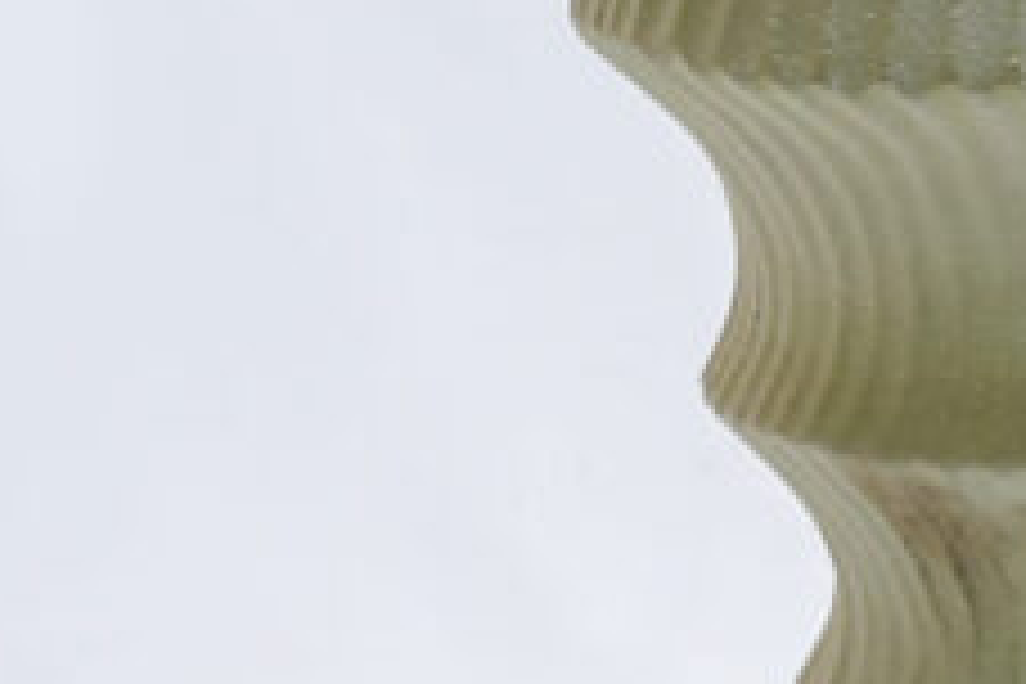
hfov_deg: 9.5
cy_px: 27
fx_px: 6127
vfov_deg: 6.4
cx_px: 1148
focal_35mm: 215
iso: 3200
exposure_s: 1/125
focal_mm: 70
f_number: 13
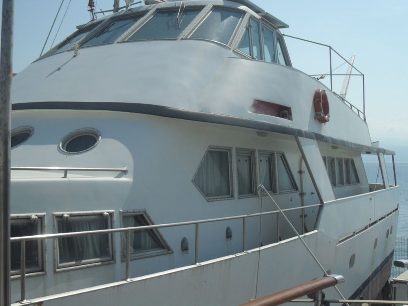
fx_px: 483
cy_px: 129
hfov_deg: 45.8
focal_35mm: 41
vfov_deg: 35.1
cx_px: 210
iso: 100
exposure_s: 1/350
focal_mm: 6.2
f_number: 8.9
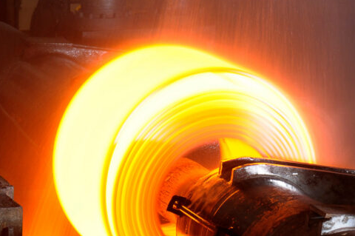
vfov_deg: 4.1
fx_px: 3311
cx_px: 126
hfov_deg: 6.1
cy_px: 123
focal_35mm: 336
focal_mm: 105
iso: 400
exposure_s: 1/2
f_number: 20
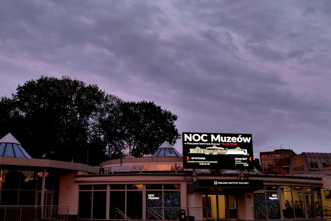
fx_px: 276
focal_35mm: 30
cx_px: 144
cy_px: 85
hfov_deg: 61.7
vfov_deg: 43.3
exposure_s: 1/60
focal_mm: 24
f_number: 2.8
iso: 160
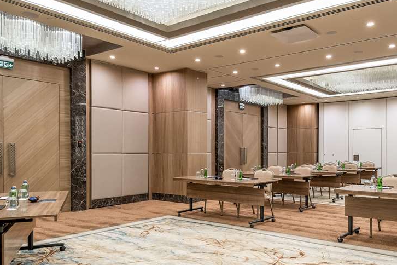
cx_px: 230
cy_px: 154
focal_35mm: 31
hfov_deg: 60.0
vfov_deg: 42.2
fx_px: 342
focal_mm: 9.9
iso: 160
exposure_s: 1/3
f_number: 5.6
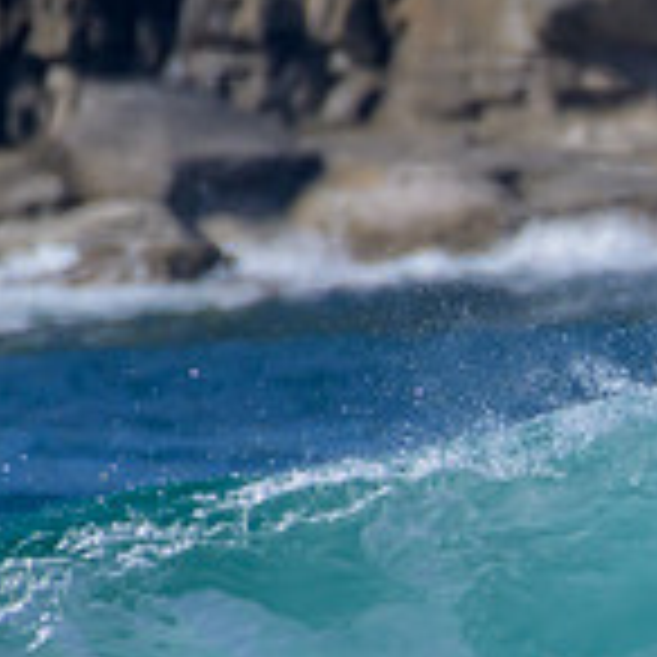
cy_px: 790
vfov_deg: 0.5
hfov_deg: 0.5
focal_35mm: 3382
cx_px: 1296
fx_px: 72622
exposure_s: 1/2000
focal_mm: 1000
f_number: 11
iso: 720
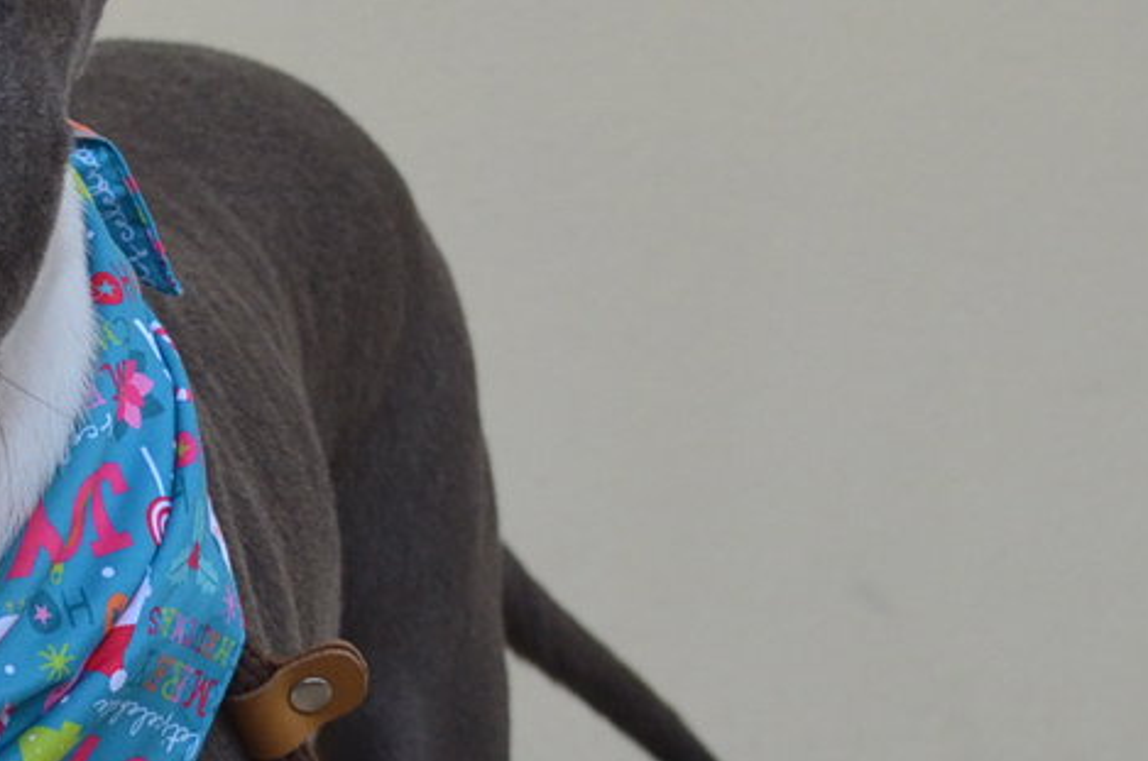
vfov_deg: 10.3
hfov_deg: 15.2
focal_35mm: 133
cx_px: 64
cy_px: 453
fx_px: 4234
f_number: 4.2
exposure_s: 1/500
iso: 1100
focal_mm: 26
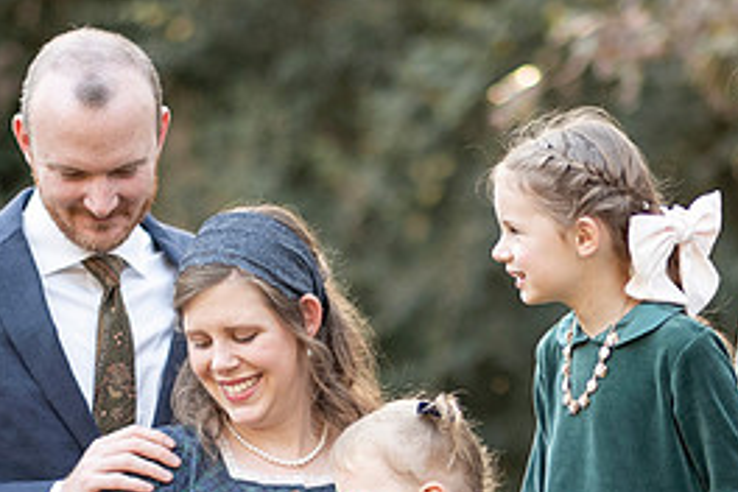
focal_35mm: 246
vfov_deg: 5.6
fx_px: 5043
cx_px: 462
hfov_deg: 8.4
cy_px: 518
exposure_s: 1/1000
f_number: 2
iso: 640
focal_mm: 85
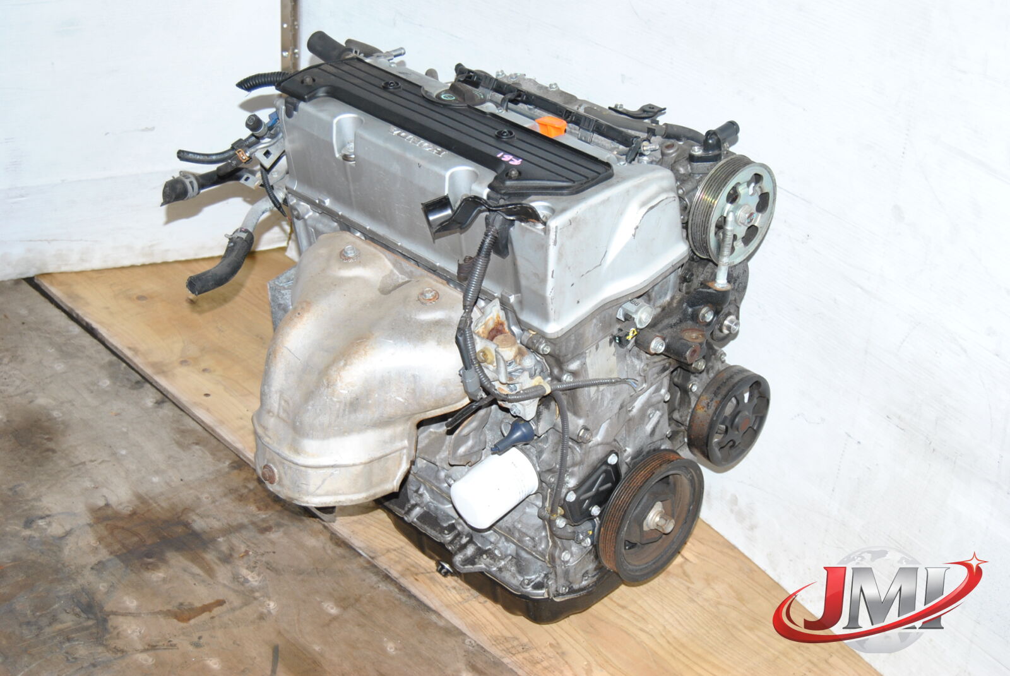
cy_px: 338
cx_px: 505
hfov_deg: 35.0
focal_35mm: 57
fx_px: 1601
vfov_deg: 23.8
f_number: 5
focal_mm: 38
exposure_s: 1/200
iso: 400
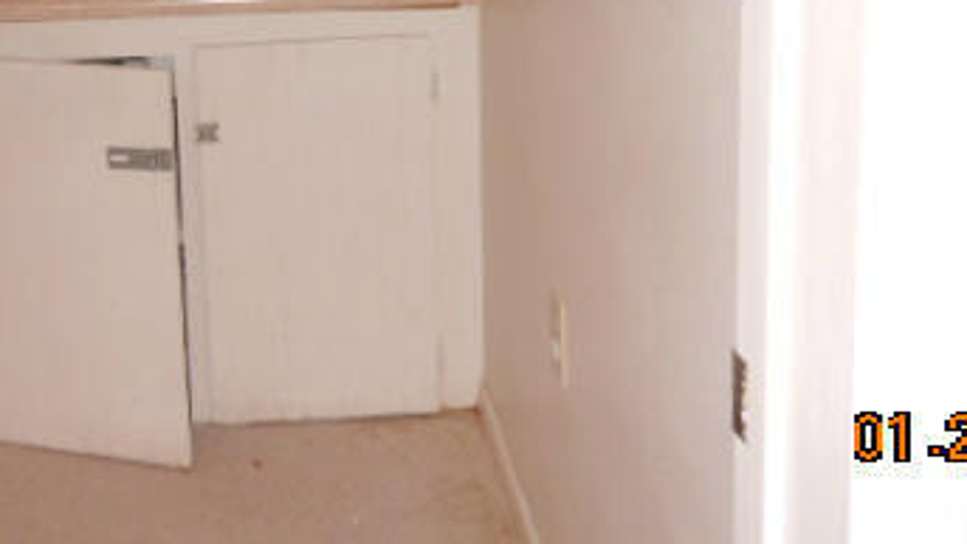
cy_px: -130
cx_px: 313
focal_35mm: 57
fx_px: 1462
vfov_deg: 19.7
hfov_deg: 36.2
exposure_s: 1/25
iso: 200
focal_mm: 5
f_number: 3.7
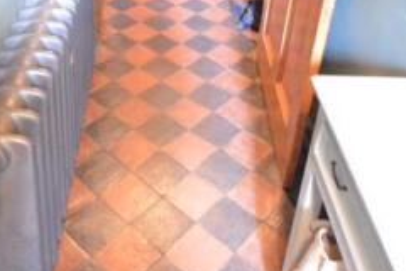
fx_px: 462
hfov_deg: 47.4
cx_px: 188
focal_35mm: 41
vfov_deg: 29.4
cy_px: -29
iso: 6400
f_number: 3.5
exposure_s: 1/3
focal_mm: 10
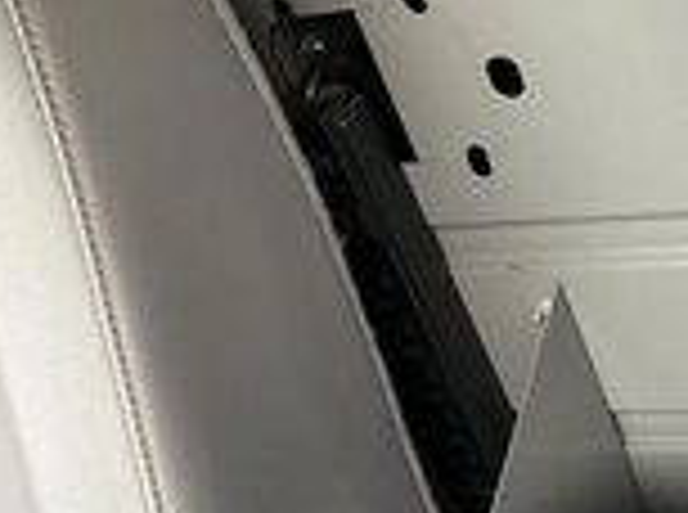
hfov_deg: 24.3
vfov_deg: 18.5
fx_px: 1507
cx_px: 728
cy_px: 585
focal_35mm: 76
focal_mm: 3
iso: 64
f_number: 1.8
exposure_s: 1/73
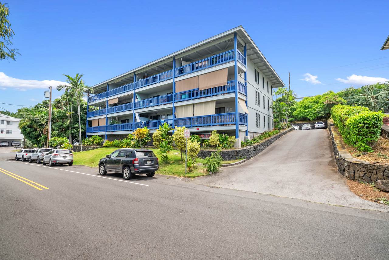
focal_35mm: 16
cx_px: 194
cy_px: 130
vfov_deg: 73.8
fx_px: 173
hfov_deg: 96.7
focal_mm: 16
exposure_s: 1/50
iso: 640
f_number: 11
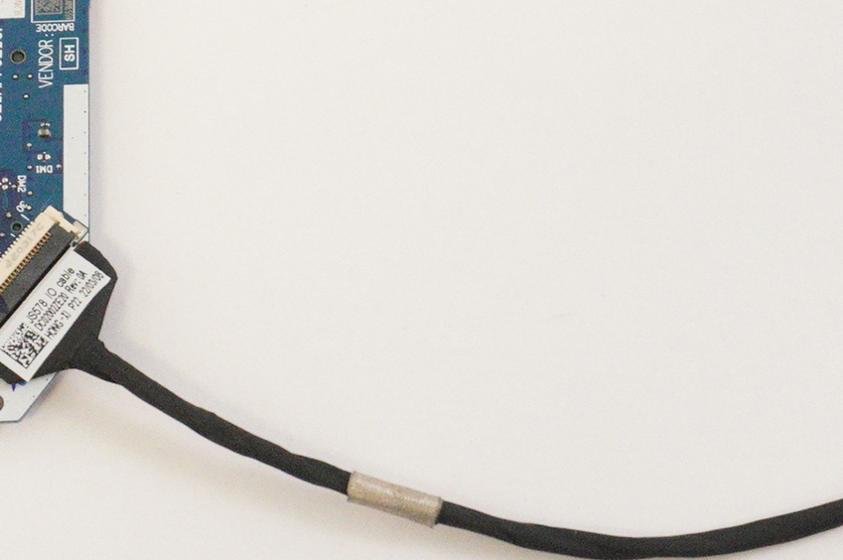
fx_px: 2479
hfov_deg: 19.3
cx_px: 431
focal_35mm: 106
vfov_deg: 12.8
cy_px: 103
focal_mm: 24
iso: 6400
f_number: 5.6
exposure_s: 1/320
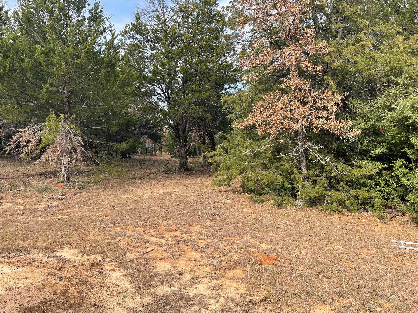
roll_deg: +1.0
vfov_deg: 54.9
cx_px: 209
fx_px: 302
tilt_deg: -1.0
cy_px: 156
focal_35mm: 25
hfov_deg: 69.4
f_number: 1.6
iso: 32
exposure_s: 1/1048
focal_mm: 5.1
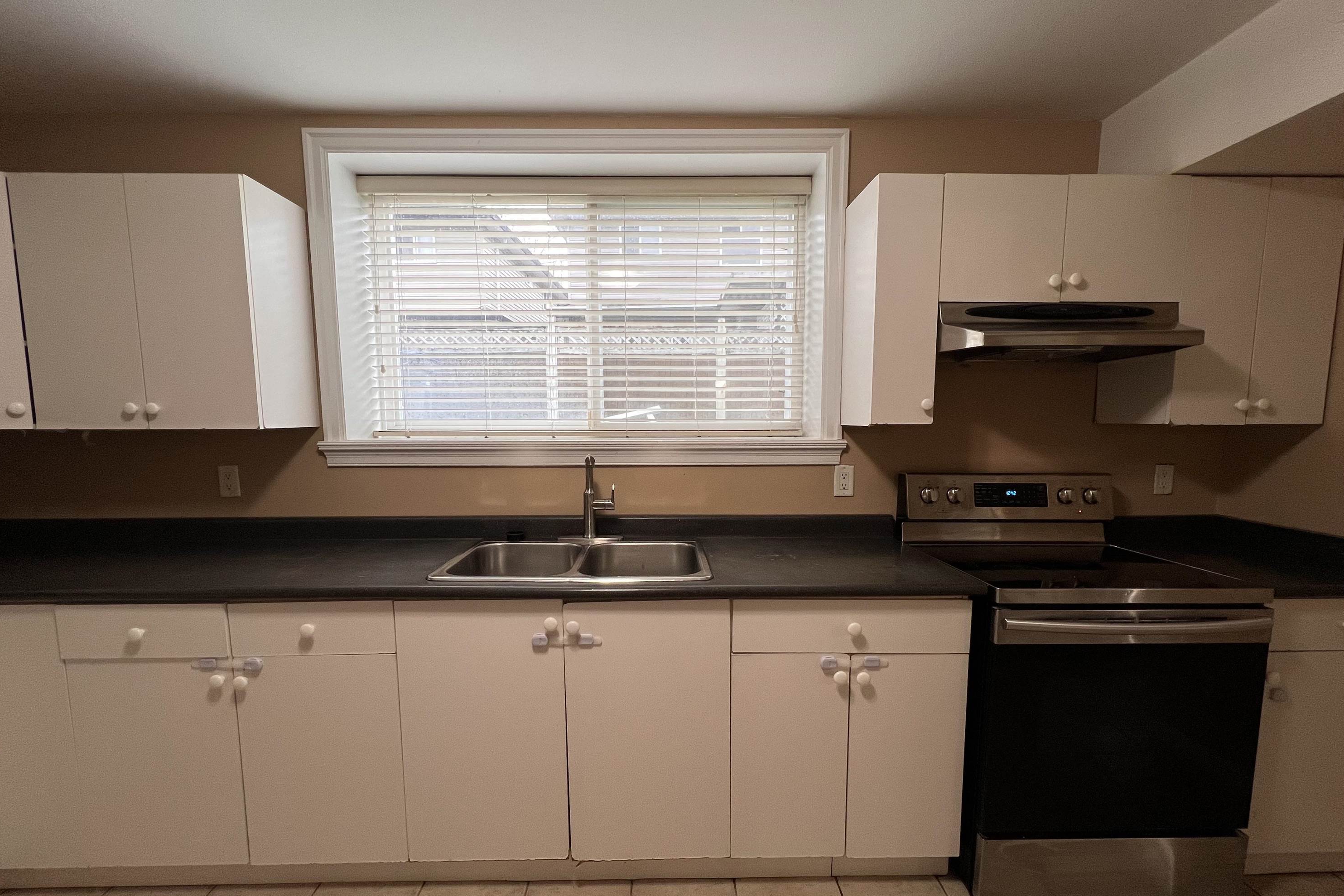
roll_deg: +0.3
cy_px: 478
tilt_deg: -6.6
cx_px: 669
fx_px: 523
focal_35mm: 14
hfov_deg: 104.3
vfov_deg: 81.1
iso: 125
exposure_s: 1/60
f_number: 1.8
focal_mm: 1.57
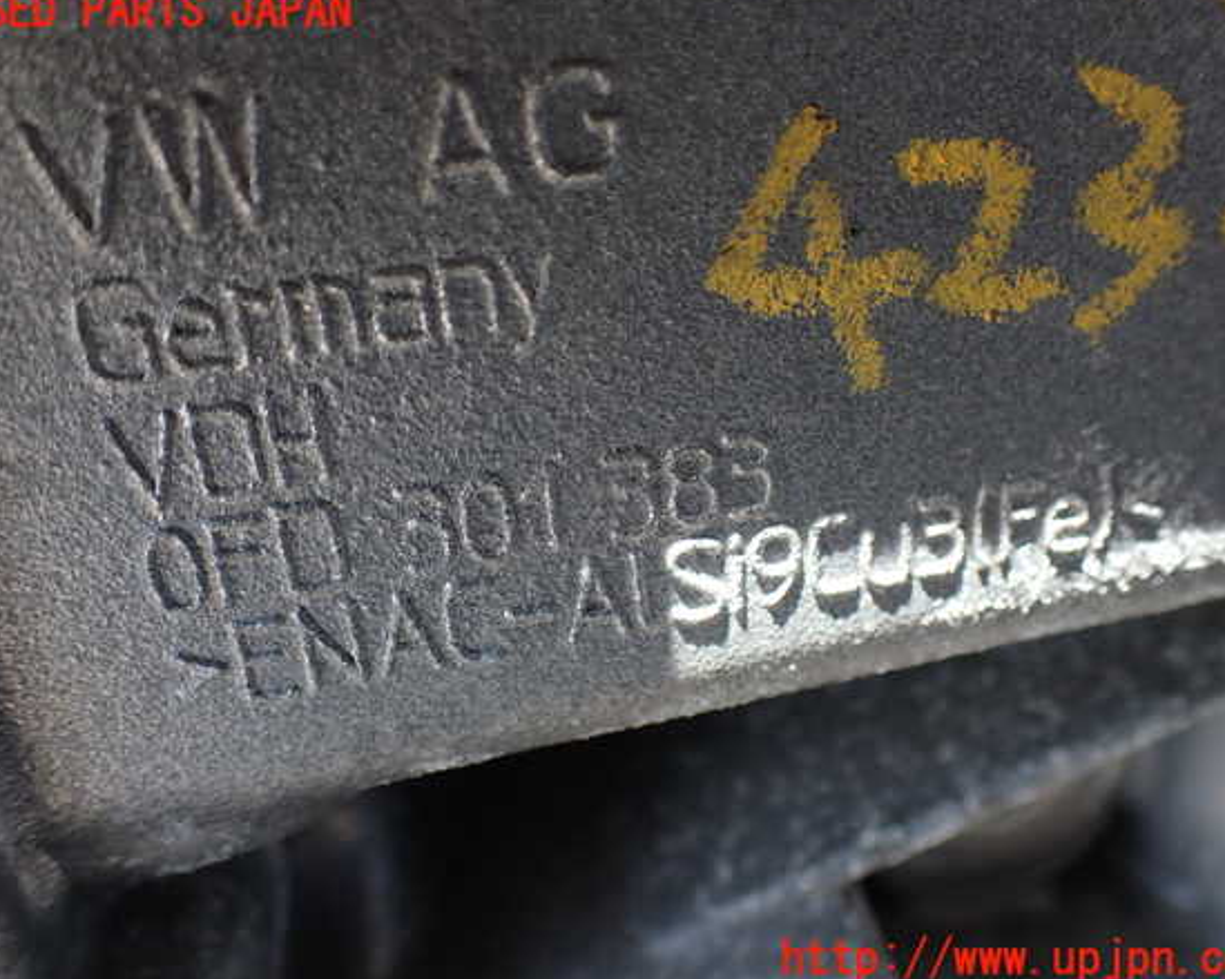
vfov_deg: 45.8
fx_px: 1160
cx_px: 616
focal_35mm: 32
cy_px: 486
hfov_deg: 55.7
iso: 100
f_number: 2.3
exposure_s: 1/125
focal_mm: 5.4
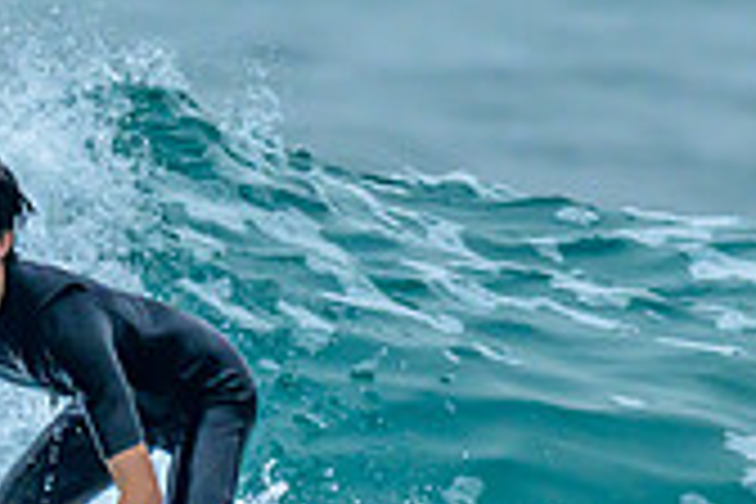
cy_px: 569
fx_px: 80025
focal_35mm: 3811
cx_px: -158
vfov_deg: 0.4
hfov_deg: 0.5
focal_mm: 800
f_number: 6.3
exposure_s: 1/2000
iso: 1100
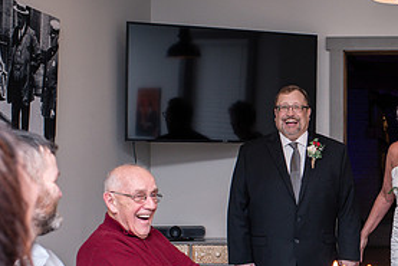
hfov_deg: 25.2
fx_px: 852
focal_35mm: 77
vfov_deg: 17.7
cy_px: 170
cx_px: 382
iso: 500
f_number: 3.5
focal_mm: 35
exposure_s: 1/200
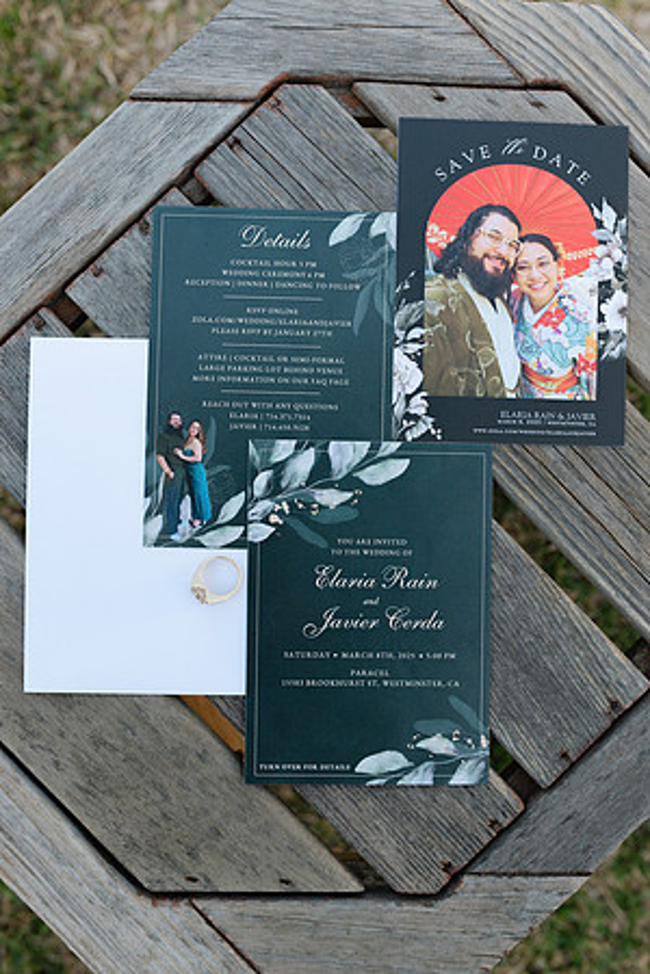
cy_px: 487
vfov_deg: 54.4
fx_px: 948
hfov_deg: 37.9
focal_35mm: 35
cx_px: 325
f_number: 4
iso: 400
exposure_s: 1/1250
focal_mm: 35
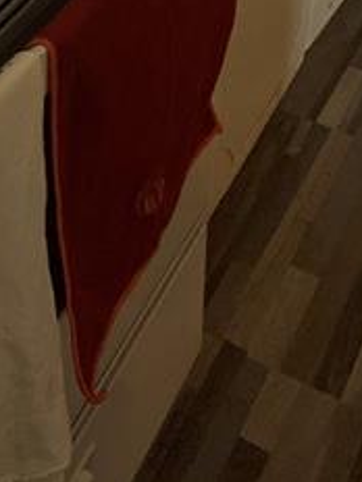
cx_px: -19
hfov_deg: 16.7
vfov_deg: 19.0
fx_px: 1199
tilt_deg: -19.6
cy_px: -307
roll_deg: +0.6
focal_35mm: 86
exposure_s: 1/24
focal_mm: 4.25
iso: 640
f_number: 1.8
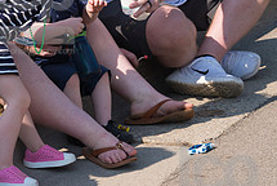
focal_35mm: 229
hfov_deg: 8.9
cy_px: 10
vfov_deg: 6.0
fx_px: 1764
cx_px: 36
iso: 320
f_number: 6.3
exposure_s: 1/800
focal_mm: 85
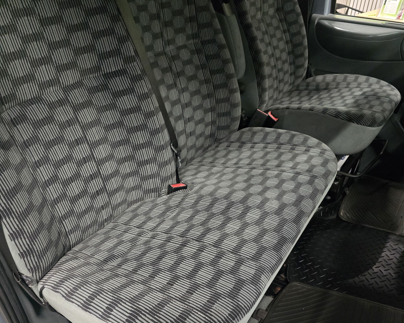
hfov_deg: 58.8
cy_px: 213
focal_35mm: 30
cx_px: 202
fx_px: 359
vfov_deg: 47.8
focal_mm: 6.3
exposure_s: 1/100
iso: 2000
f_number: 1.7
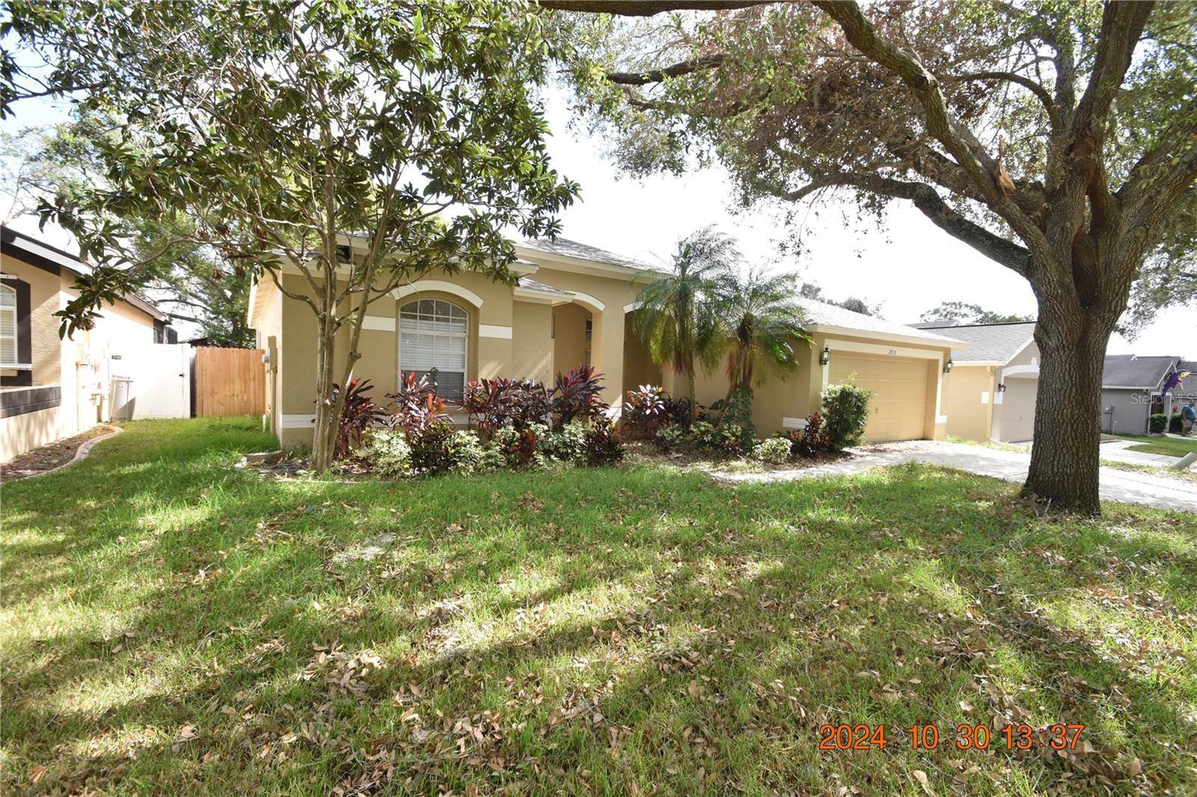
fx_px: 499
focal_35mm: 15
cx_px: 598
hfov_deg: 100.4
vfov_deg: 77.3
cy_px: 398
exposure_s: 1/250
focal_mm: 10
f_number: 8
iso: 400
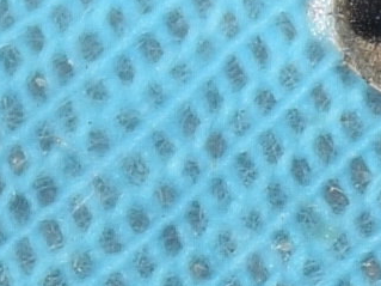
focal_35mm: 607
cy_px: -25
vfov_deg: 2.4
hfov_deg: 3.3
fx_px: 6678
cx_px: 524
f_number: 8
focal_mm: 140
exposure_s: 1/60
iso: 100
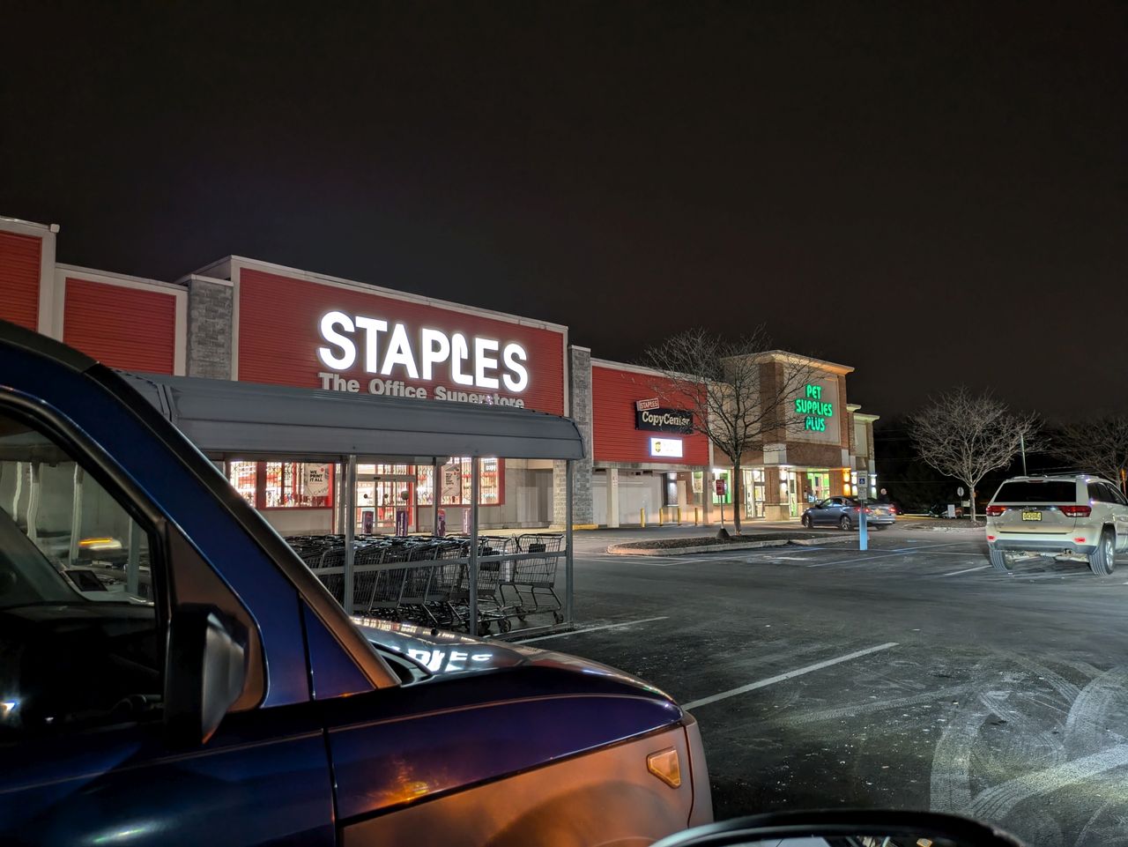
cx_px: 564
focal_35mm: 25
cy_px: 424
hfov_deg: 69.4
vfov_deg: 54.9
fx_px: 815
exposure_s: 1/13.3
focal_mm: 5.43
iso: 142
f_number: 1.89
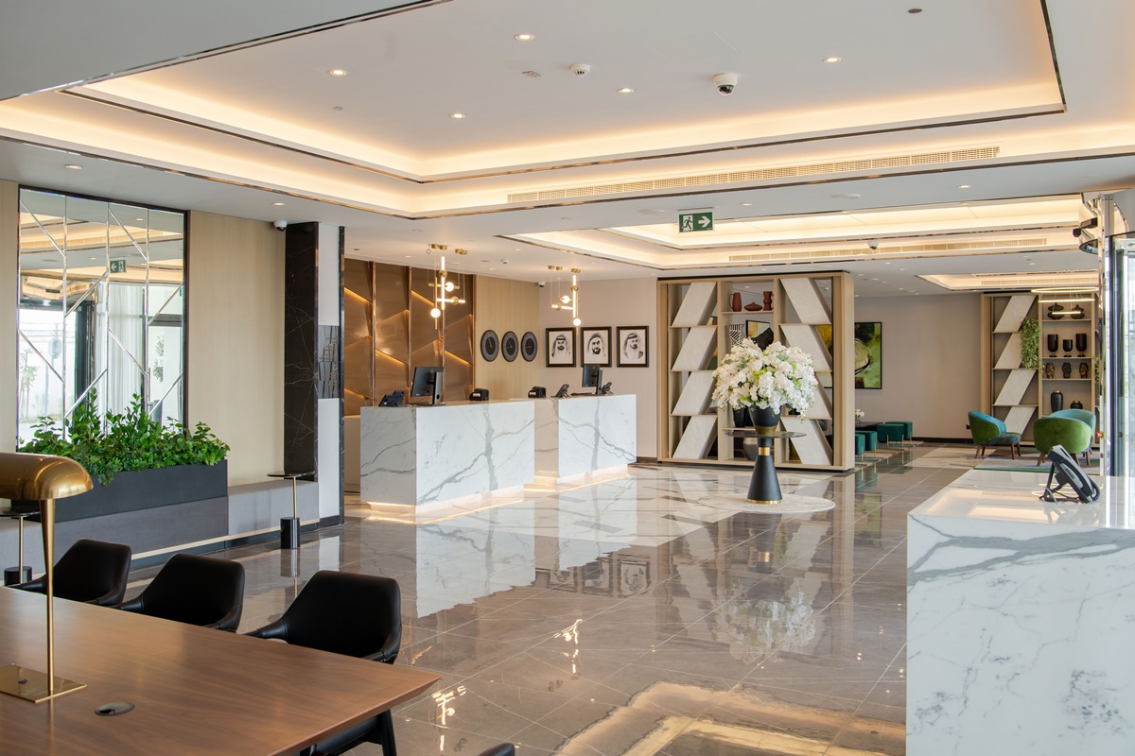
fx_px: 914
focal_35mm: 29
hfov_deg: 63.7
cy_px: 378
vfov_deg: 45.0
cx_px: 568
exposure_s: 1/20
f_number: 8
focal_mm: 29
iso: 160
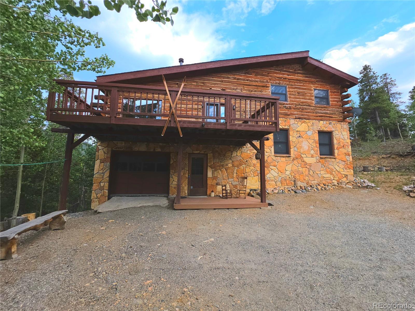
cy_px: 156
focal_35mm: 13
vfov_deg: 89.9
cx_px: 208
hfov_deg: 106.2
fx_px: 156
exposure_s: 1/556
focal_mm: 2.2
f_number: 1.9
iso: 16
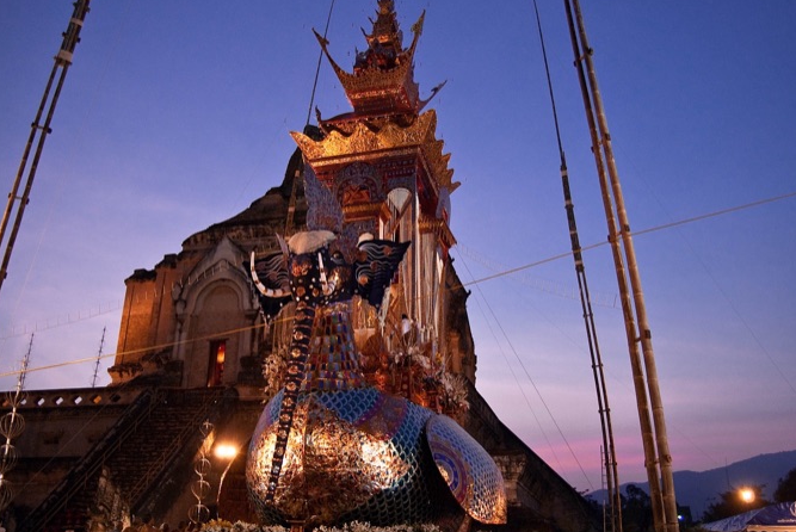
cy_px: 275
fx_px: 677
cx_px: 426
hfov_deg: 60.8
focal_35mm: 31
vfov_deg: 42.9
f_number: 2.8
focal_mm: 17
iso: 640
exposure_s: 1/60
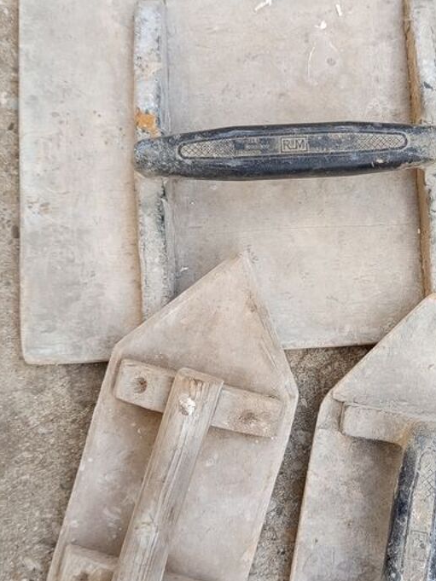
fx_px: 789
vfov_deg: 40.4
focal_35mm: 47
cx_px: 342
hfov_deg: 30.2
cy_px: 295
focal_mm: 5.24
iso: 51
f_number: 1.7
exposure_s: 1/170
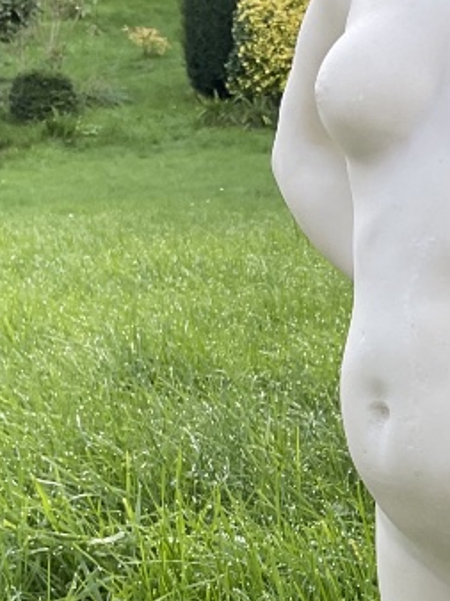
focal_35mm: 103
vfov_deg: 18.8
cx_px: 583
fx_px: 1788
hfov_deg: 13.8
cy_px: 525
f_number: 1.8
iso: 16
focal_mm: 3
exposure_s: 1/155
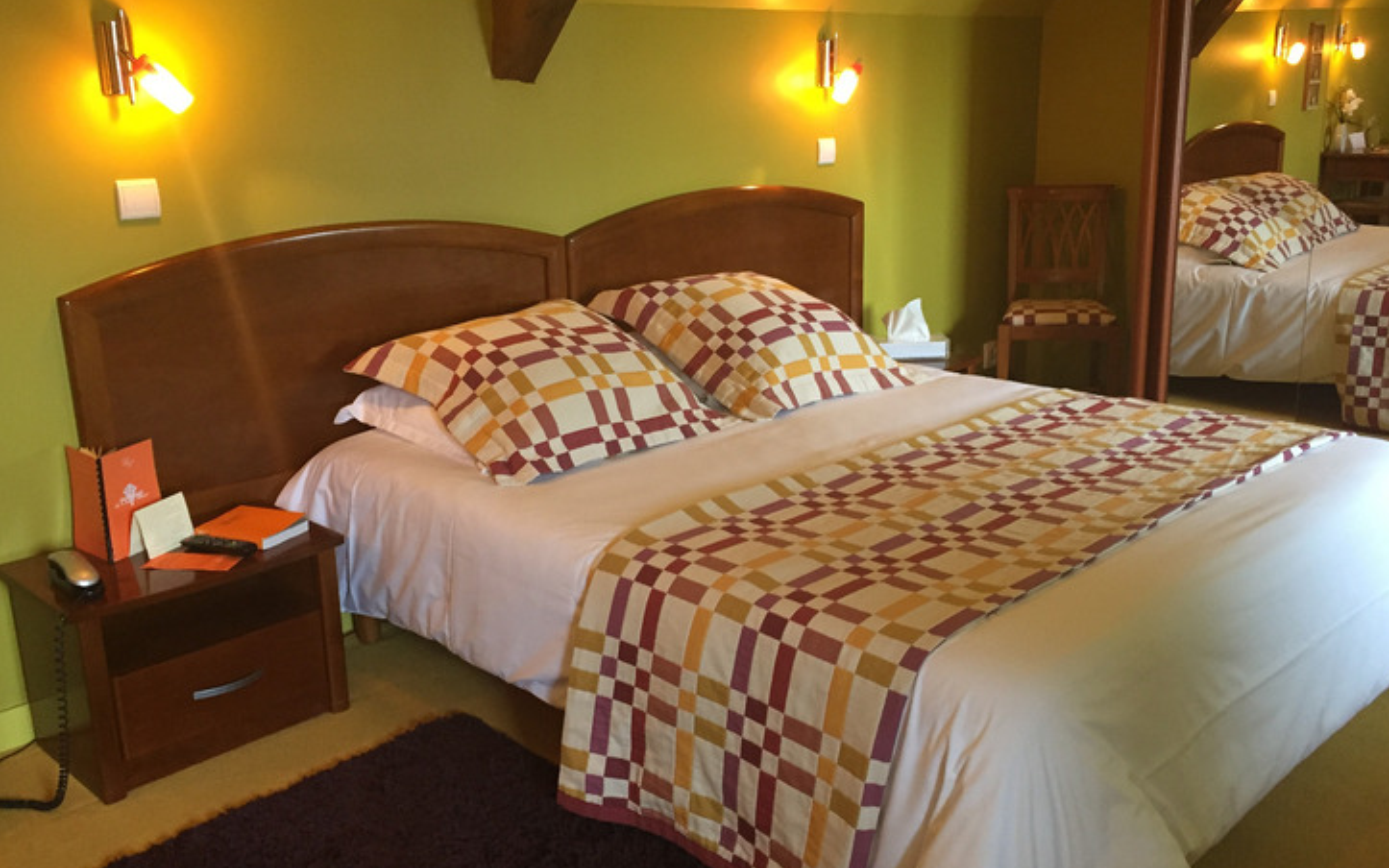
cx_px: 753
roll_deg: +1.3
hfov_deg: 56.6
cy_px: 444
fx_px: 1287
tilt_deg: -15.7
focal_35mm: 34
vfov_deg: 37.3
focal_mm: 4.15
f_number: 2.2
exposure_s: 1/33
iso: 200
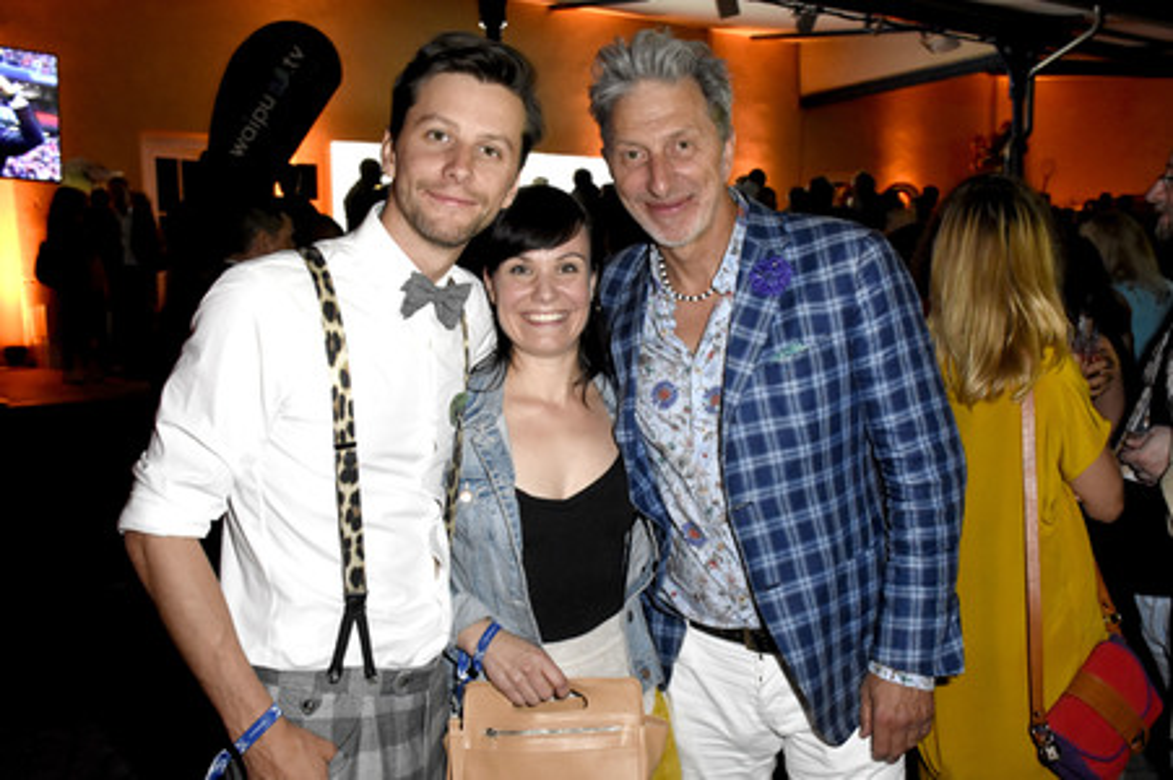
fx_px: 1123
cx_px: 586
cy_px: 390
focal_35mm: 34
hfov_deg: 55.1
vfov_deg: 38.3
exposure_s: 1/60
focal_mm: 23
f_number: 6.3
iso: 3200
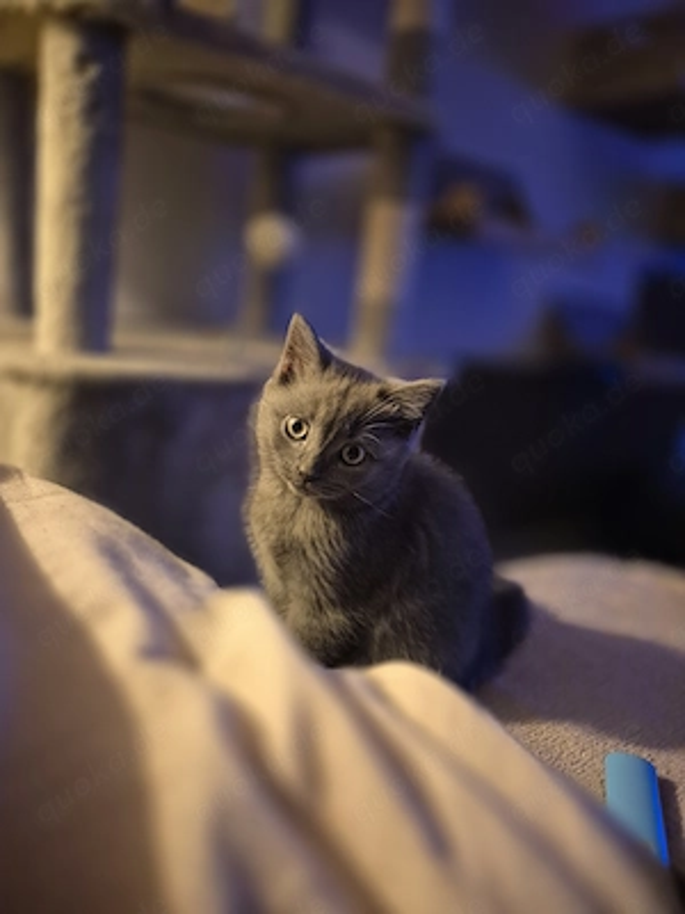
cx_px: 342
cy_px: 457
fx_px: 607
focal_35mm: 23
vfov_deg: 73.9
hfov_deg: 58.9
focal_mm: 5.4
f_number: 1.8
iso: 1250
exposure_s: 1/33
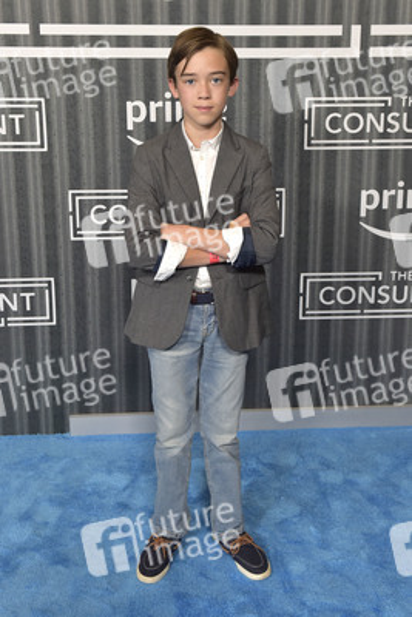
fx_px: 686
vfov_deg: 48.4
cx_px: 206
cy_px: 308
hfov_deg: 33.4
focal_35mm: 40
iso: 2500
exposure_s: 1/250
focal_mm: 40
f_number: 6.3
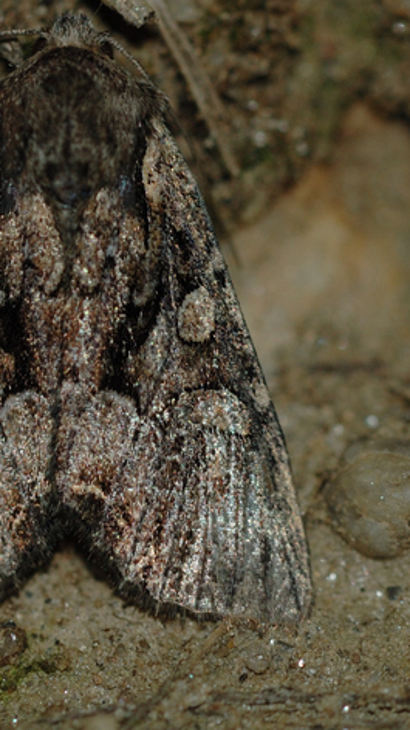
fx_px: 6505
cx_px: 67
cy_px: 328
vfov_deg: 6.4
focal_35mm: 336
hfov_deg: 3.6
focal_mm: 105
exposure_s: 1/60
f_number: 6.3
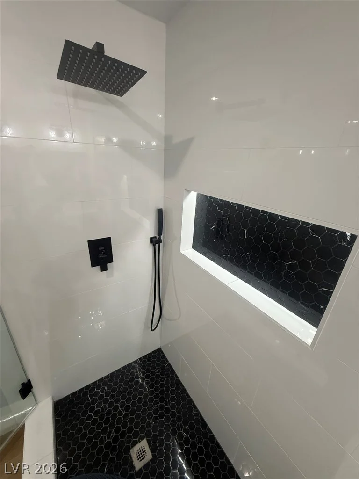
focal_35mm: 14
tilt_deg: -22.0
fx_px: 194
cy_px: 240
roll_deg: -3.6
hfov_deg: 85.7
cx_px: 180
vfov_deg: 102.1
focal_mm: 2.22
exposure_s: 1/120
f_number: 2.2
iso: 200
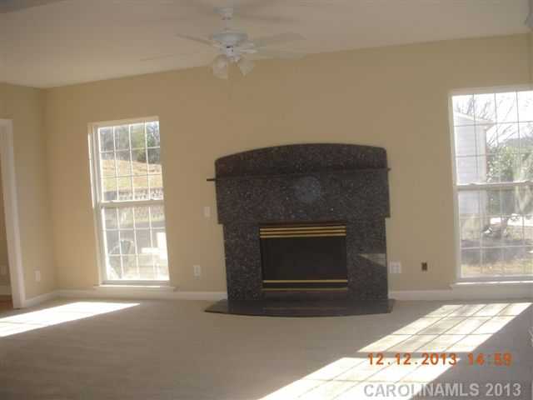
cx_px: 266
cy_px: 200
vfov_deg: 37.7
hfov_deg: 49.0
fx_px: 585
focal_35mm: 38
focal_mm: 6.3
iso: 100
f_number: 3.3
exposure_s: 1/125
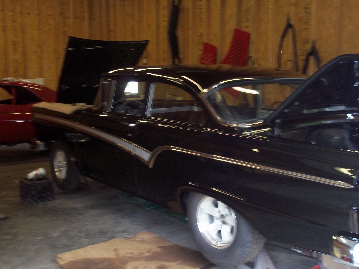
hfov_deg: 46.8
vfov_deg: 35.9
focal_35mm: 40
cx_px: 191
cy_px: 147
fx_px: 415
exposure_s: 1/30
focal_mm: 6.5
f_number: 3.1
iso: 160
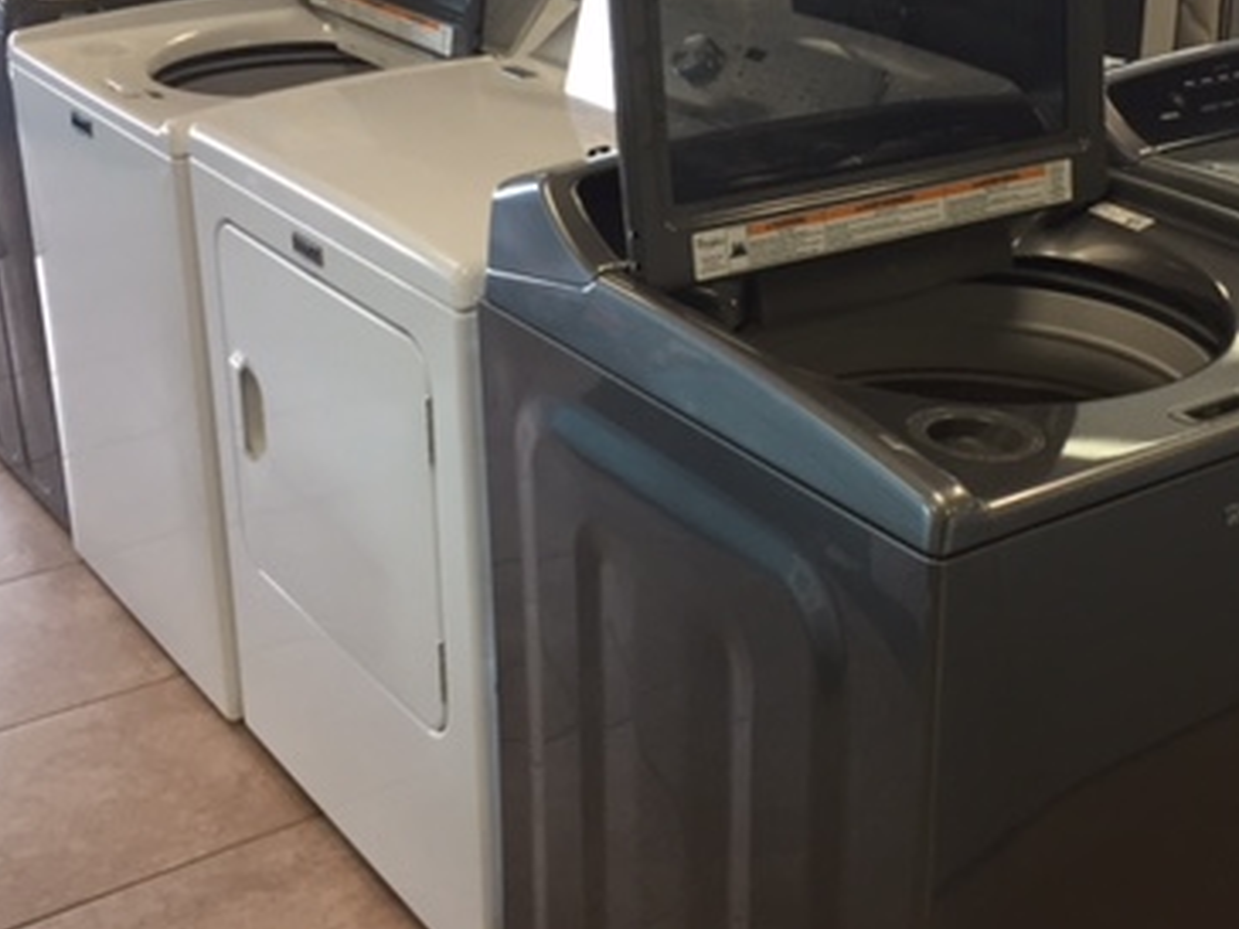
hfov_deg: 37.0
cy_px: 340
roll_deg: -0.5
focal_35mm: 51
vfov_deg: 28.4
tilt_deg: -20.8
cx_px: 848
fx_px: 1825
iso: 50
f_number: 2.2
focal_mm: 4.15
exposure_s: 1/30
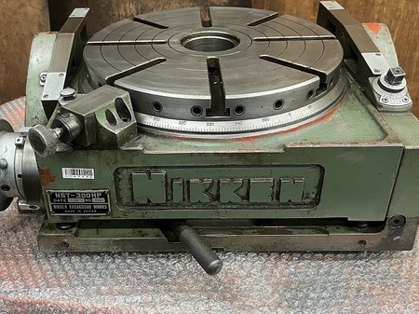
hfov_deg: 49.8
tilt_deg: -30.4
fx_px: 448
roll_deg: +2.8
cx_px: 165
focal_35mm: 37
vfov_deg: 38.5
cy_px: 128
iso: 400
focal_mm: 5.1
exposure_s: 1/60
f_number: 1.6
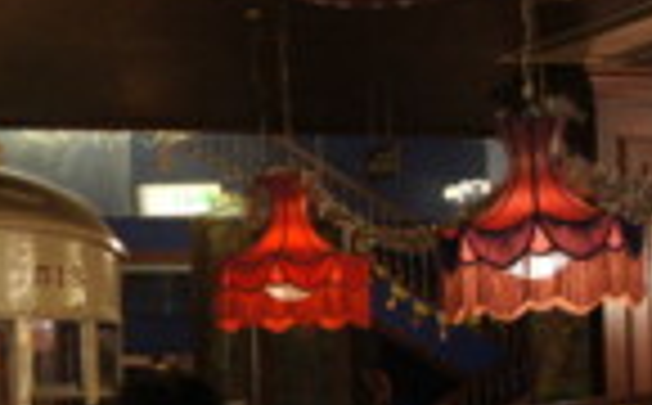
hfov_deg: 18.0
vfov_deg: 11.4
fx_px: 2022
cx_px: 31
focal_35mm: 114
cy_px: 214
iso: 1600
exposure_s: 1/40
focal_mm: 24
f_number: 4
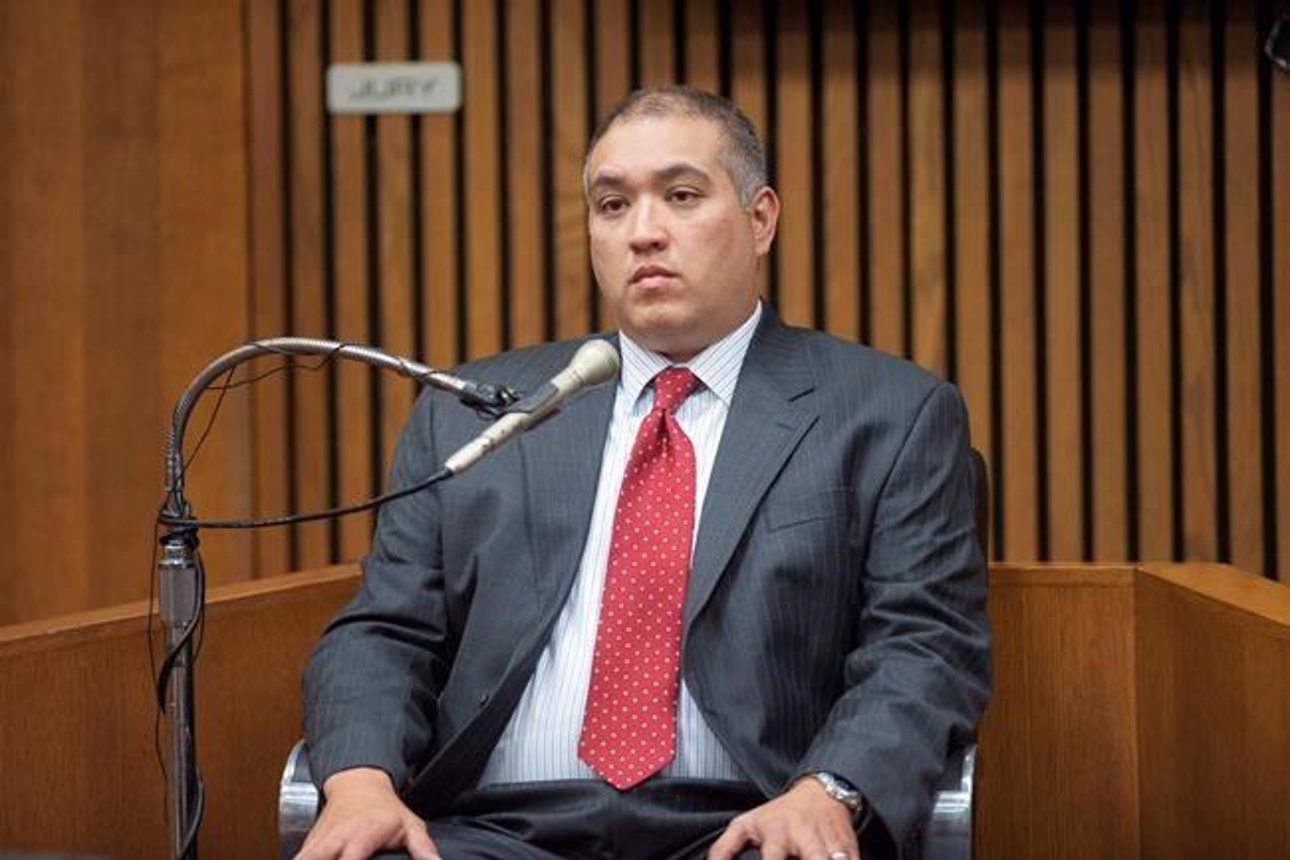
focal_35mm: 300
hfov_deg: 6.9
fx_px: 10747
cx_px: 645
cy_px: 430
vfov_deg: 4.6
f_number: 2.8
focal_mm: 300
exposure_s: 1/200
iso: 3200
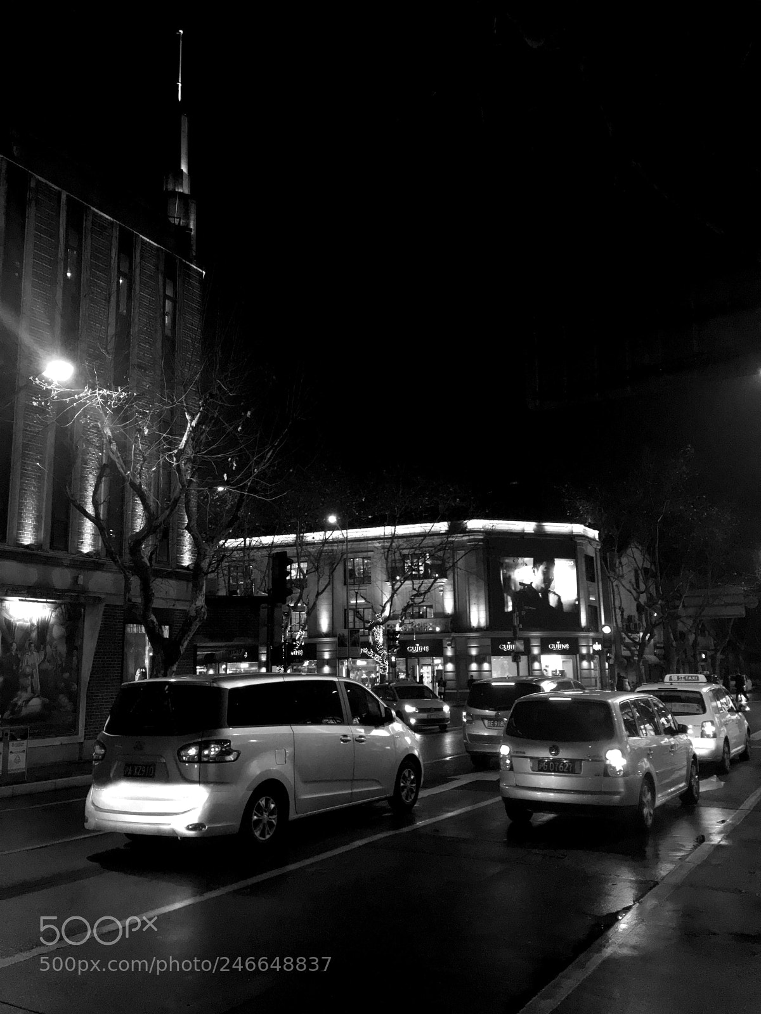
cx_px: 380
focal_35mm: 29
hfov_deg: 48.2
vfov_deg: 61.7
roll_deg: +0.7
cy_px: 507
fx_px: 850
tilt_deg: +9.6
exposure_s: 1/90
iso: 100
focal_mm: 4.15
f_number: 2.2
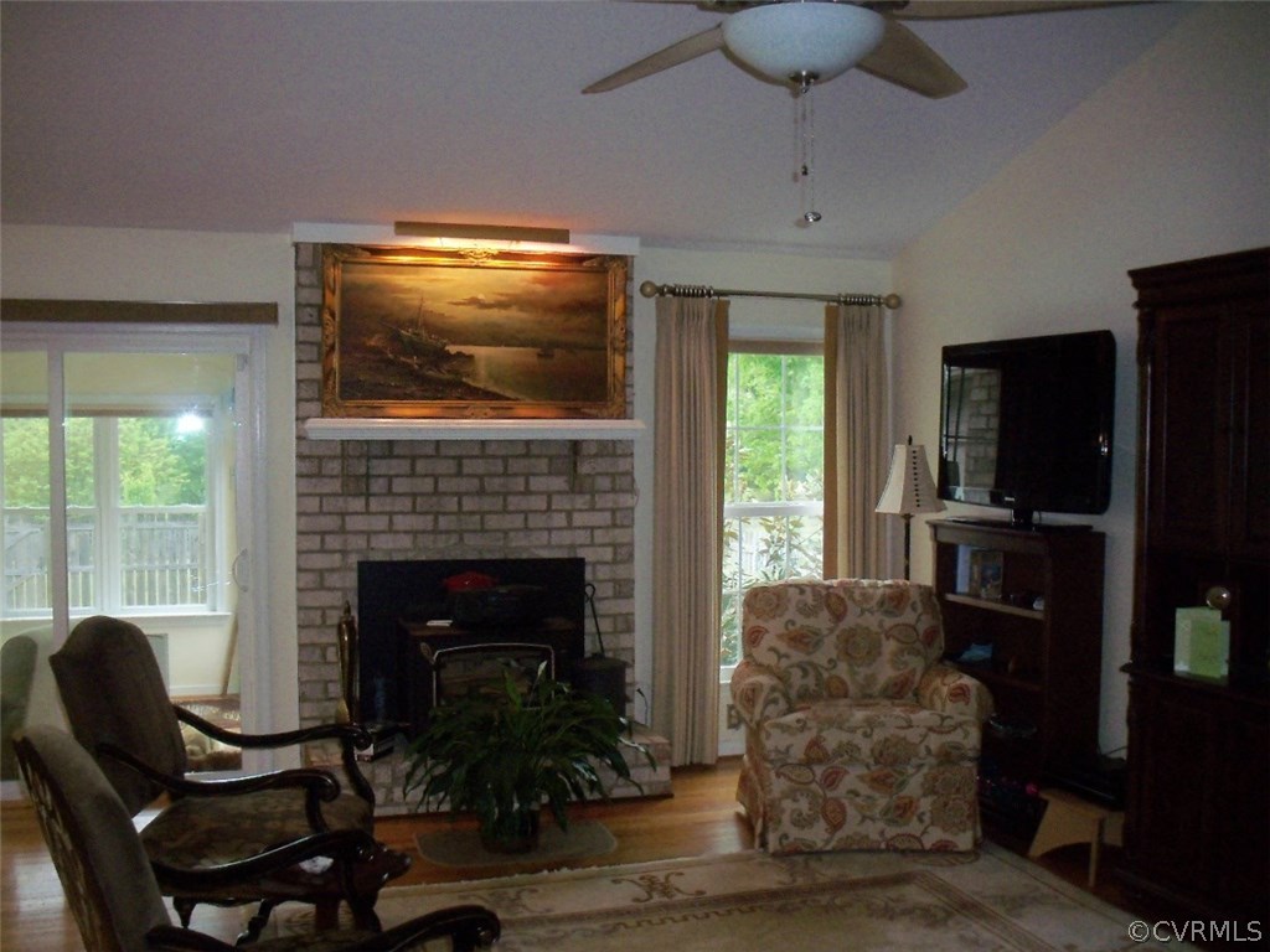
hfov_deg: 49.0
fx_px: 1394
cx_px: 635
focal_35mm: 38
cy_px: 476
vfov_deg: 37.7
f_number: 3.5
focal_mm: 6.3
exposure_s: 1/60
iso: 320
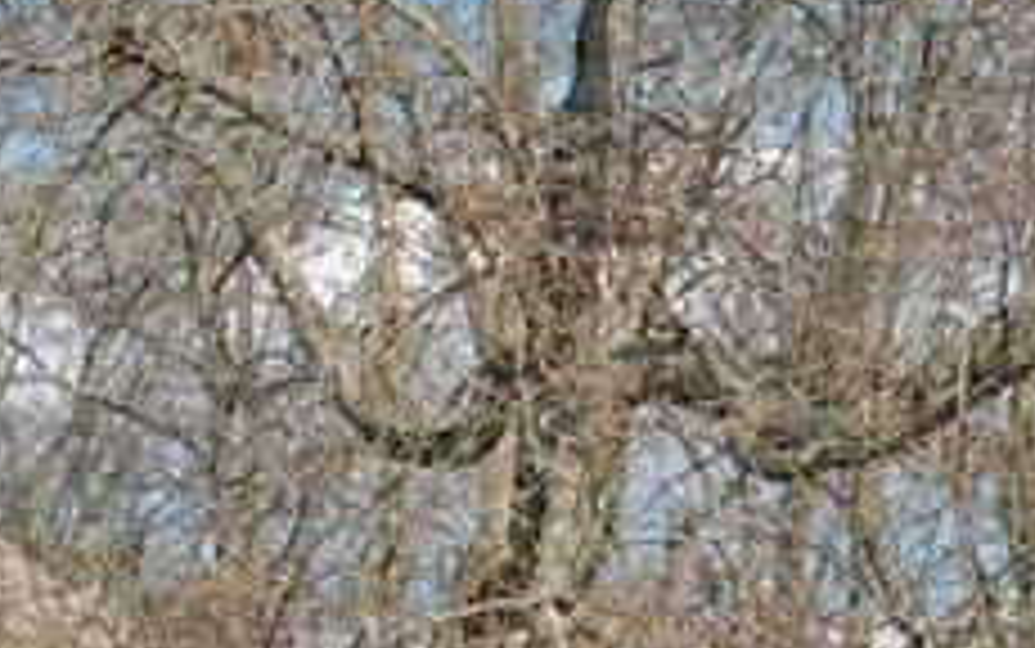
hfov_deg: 11.2
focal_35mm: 168
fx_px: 4741
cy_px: 551
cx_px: -1084
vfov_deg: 7.8
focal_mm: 35
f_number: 8
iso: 100
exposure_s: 1/100
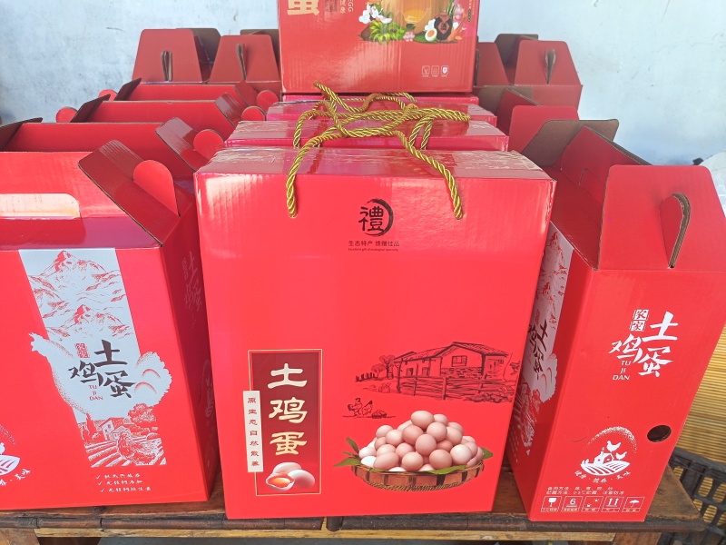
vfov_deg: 56.8
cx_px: 363
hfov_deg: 71.6
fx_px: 503
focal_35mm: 24
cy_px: 272
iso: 439
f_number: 1.75
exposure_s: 1/100
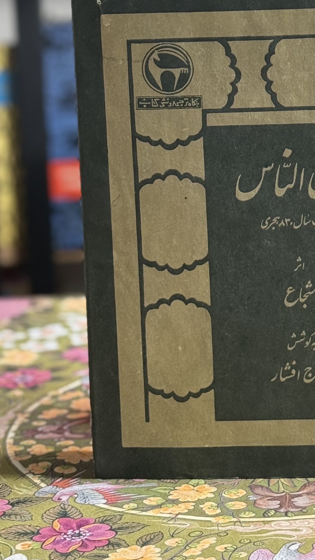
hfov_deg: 11.5
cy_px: 91
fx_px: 1559
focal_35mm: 105
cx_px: 279
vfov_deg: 20.1
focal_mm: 6.76
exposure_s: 1/50
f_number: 1.78
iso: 80
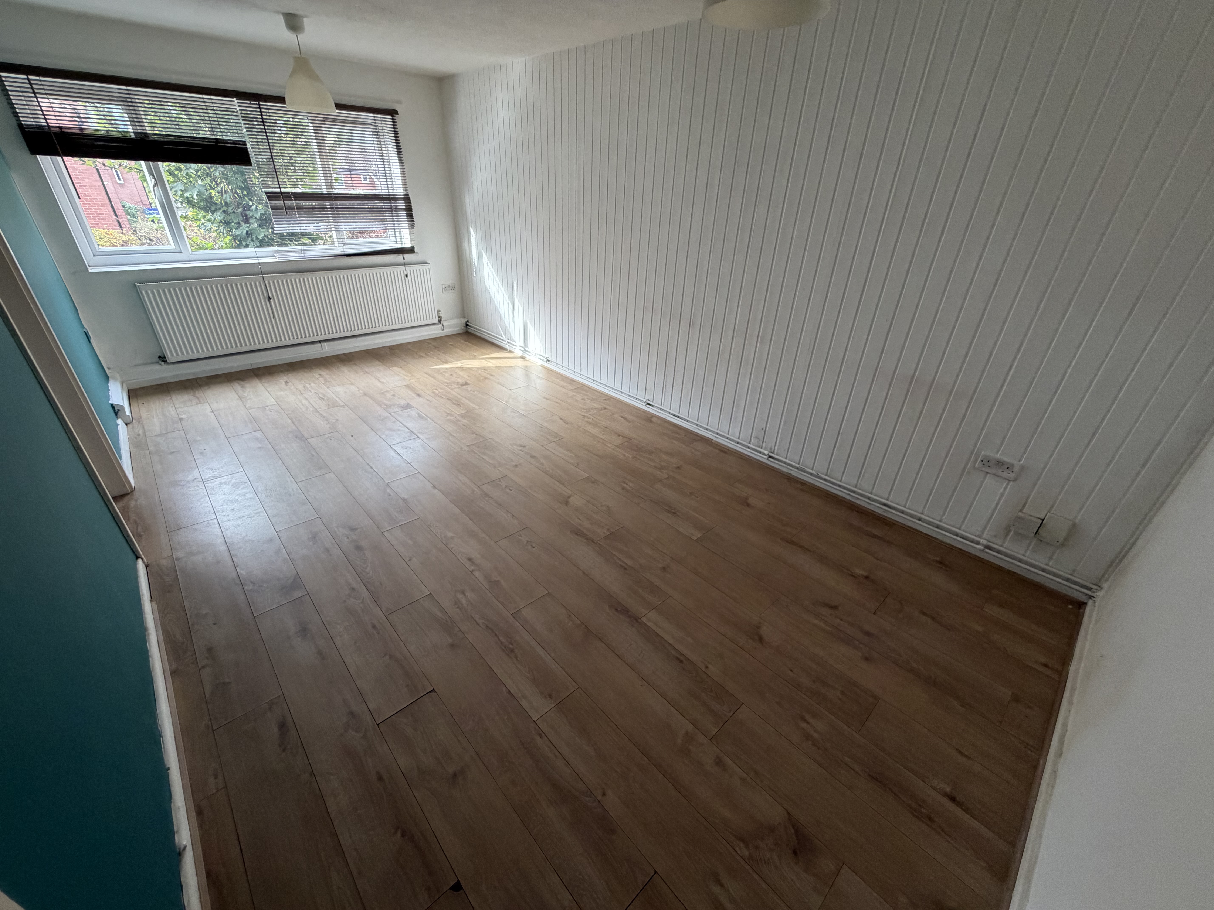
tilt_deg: -28.1
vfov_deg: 85.7
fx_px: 491
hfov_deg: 102.1
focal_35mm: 14
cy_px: 455
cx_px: 607
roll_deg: -2.1
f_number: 2.2
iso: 320
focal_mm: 2.22
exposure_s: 1/104
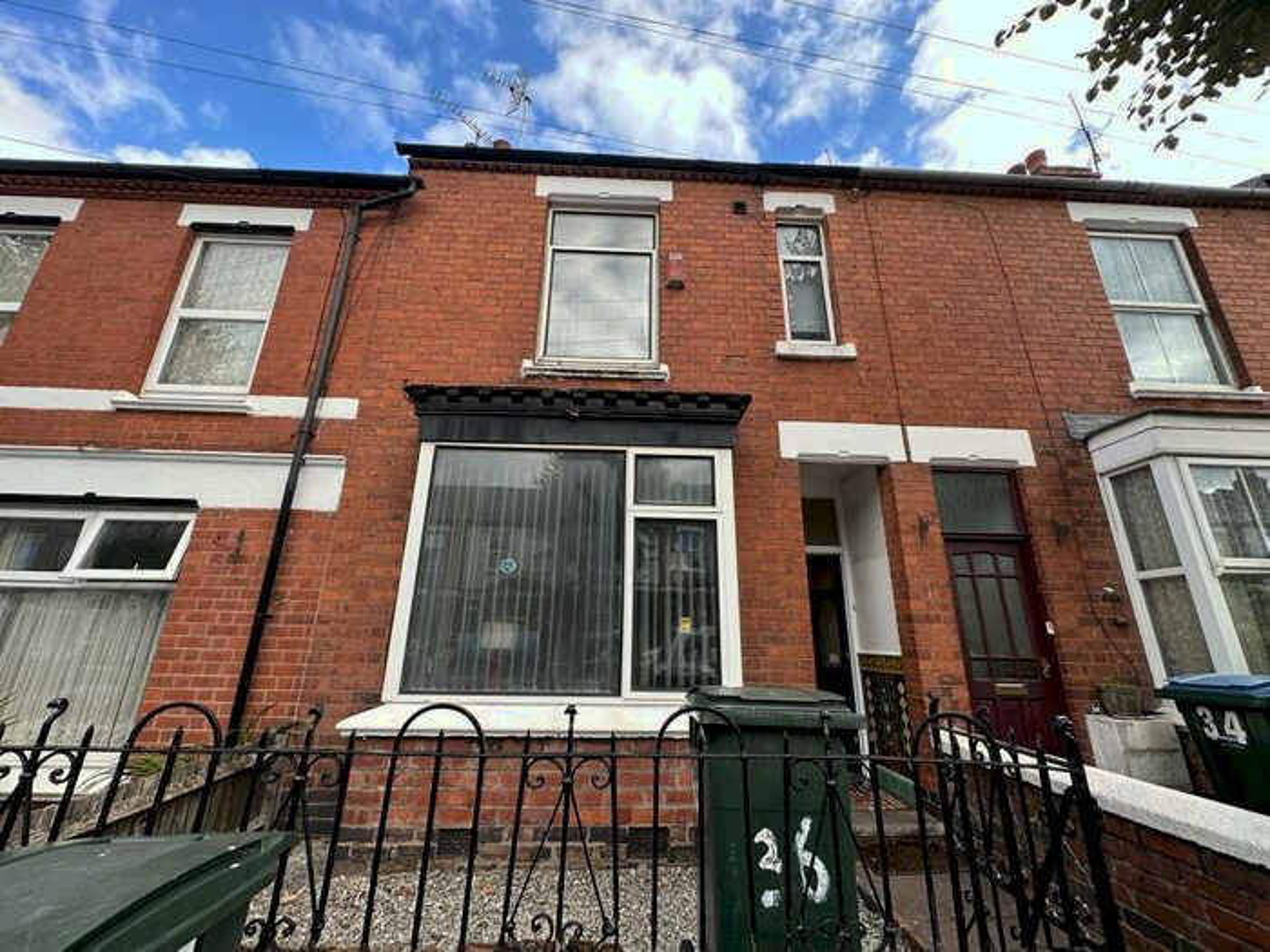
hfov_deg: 102.1
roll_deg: -1.2
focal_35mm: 14
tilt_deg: +17.1
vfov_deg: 85.7
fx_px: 514
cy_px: 476
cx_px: 635
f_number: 2.2
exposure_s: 1/371
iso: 40
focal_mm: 2.22
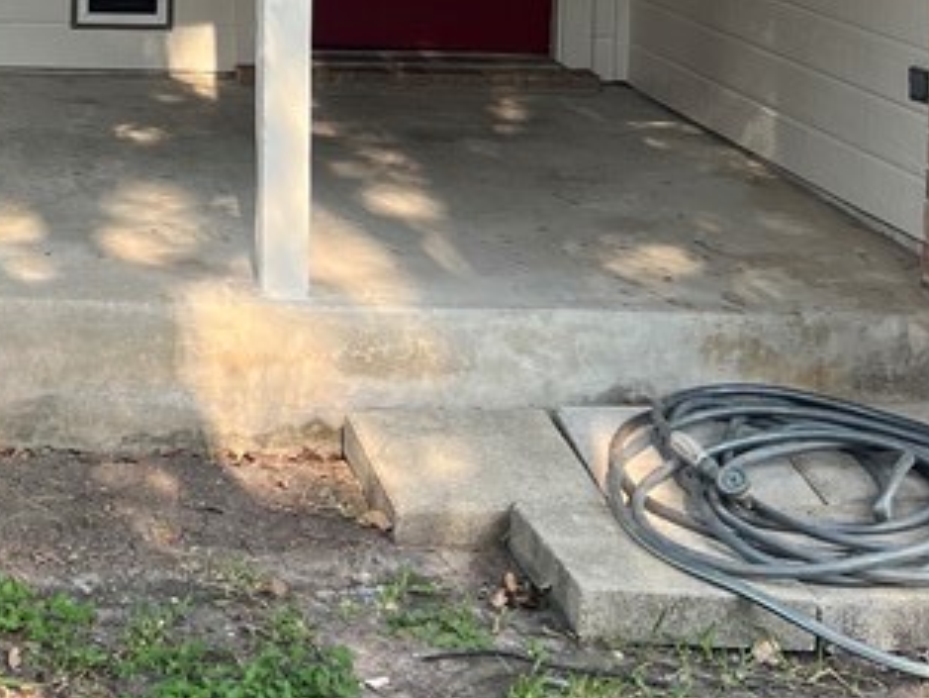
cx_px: 6
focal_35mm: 85
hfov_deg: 22.2
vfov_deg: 16.4
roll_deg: -1.0
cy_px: -217
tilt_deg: -2.7
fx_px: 2282
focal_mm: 5.7
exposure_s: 1/563
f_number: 1.5
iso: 50
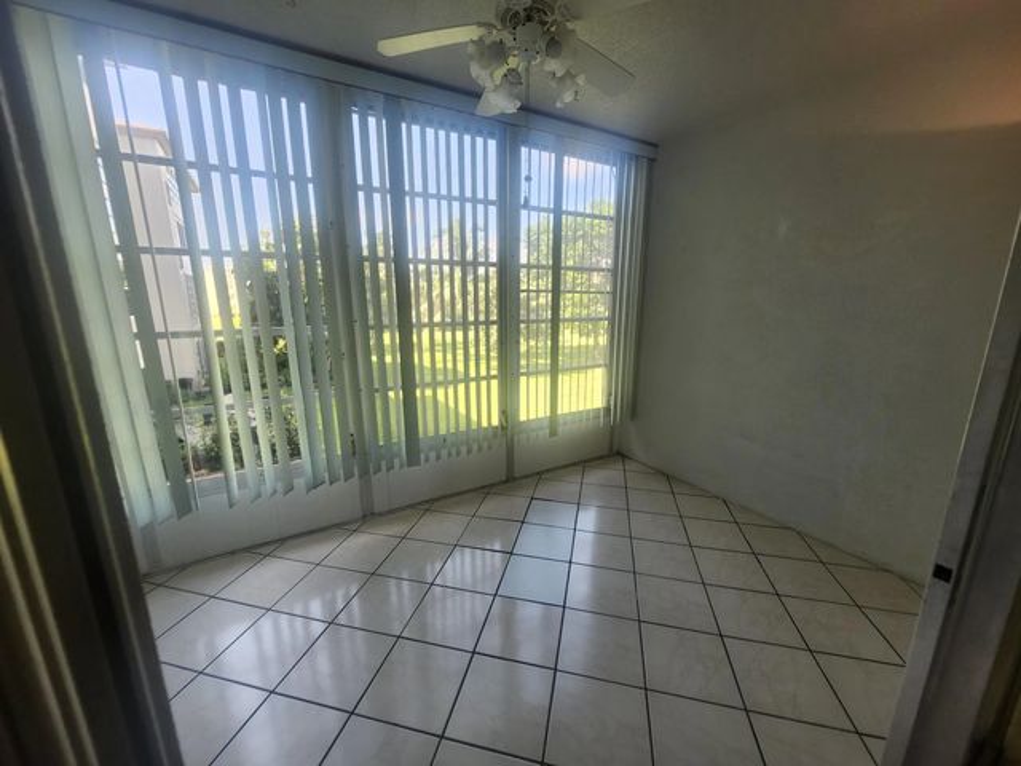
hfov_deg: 106.2
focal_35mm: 13
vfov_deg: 89.9
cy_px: 383
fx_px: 383
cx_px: 510
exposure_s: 1/120
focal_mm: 1.74
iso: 64
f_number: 2.2
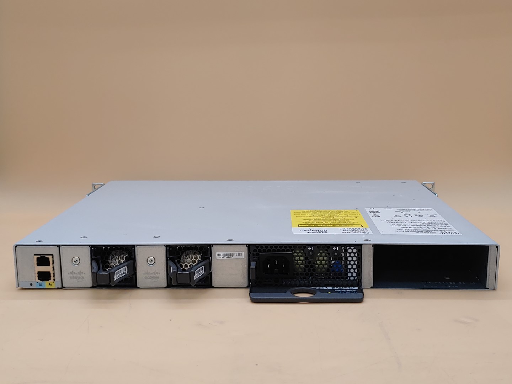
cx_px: 256
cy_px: 192
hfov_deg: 45.8
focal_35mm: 41
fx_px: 606
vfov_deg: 35.1
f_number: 1.8
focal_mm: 4.36
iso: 50
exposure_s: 1/120
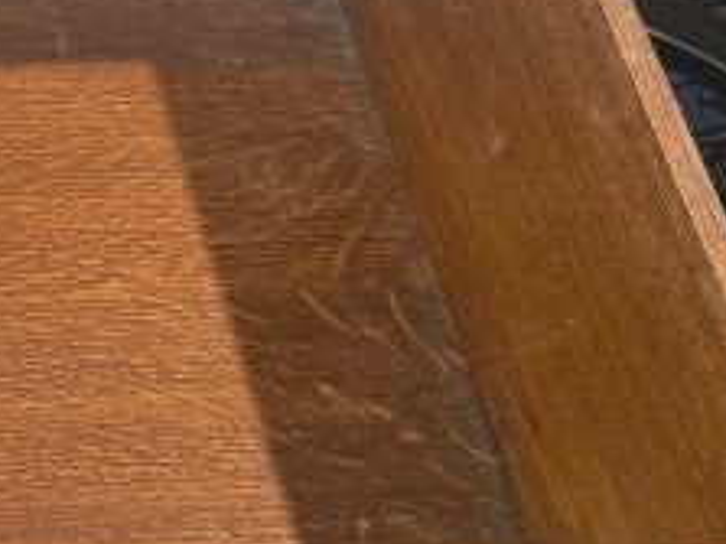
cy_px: 169
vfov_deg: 11.5
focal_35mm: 129
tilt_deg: -50.6
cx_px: -833
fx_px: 2704
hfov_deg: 12.8
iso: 160
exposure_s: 1/50
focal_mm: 6.76
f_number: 1.78
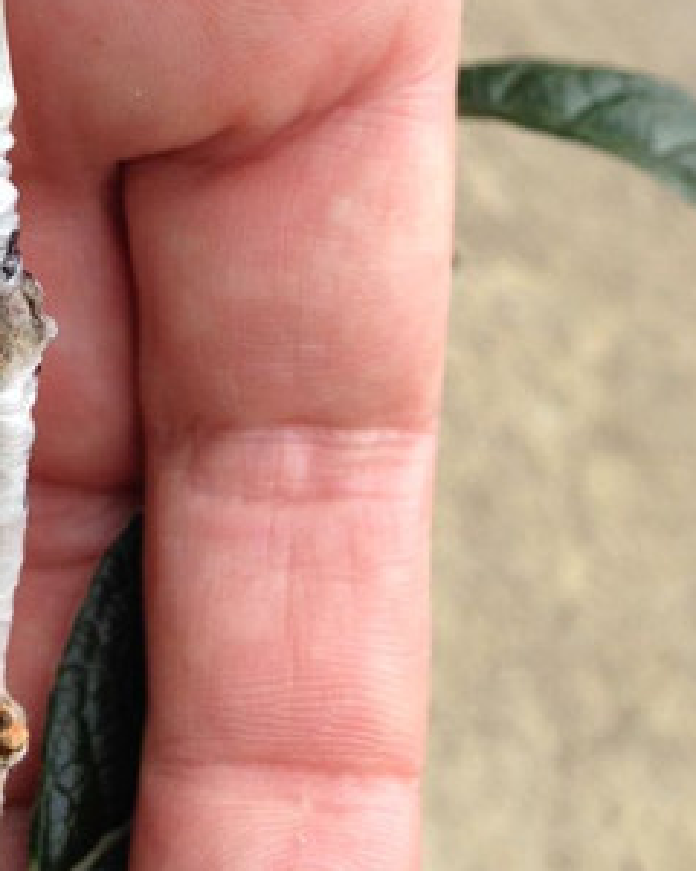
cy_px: -168
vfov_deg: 20.8
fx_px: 2214
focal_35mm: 86
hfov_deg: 17.0
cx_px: -160
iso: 50
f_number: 2.4
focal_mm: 4.12
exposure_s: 1/753
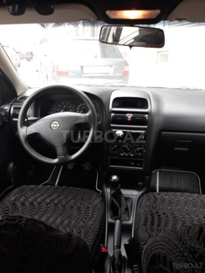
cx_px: 102
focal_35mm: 27
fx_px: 213
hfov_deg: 51.4
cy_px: 136
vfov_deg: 65.3
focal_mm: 3.71
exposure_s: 1/50
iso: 50
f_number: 1.7
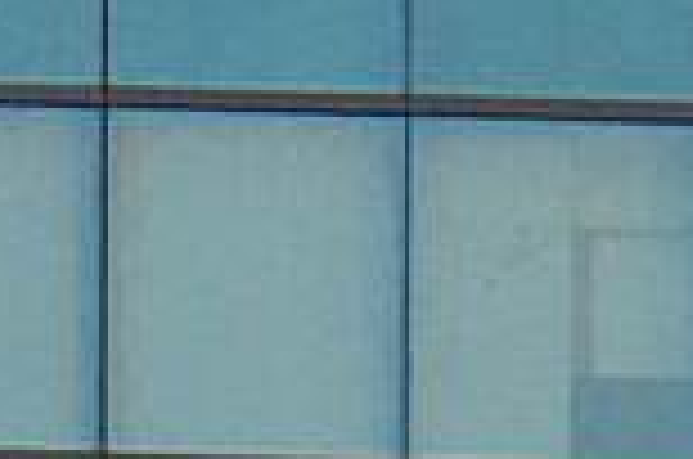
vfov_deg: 0.6
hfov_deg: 1.0
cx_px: -634
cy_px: 954
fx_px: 41724
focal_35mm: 2172
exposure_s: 1/800
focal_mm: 190
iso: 400
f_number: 5.6
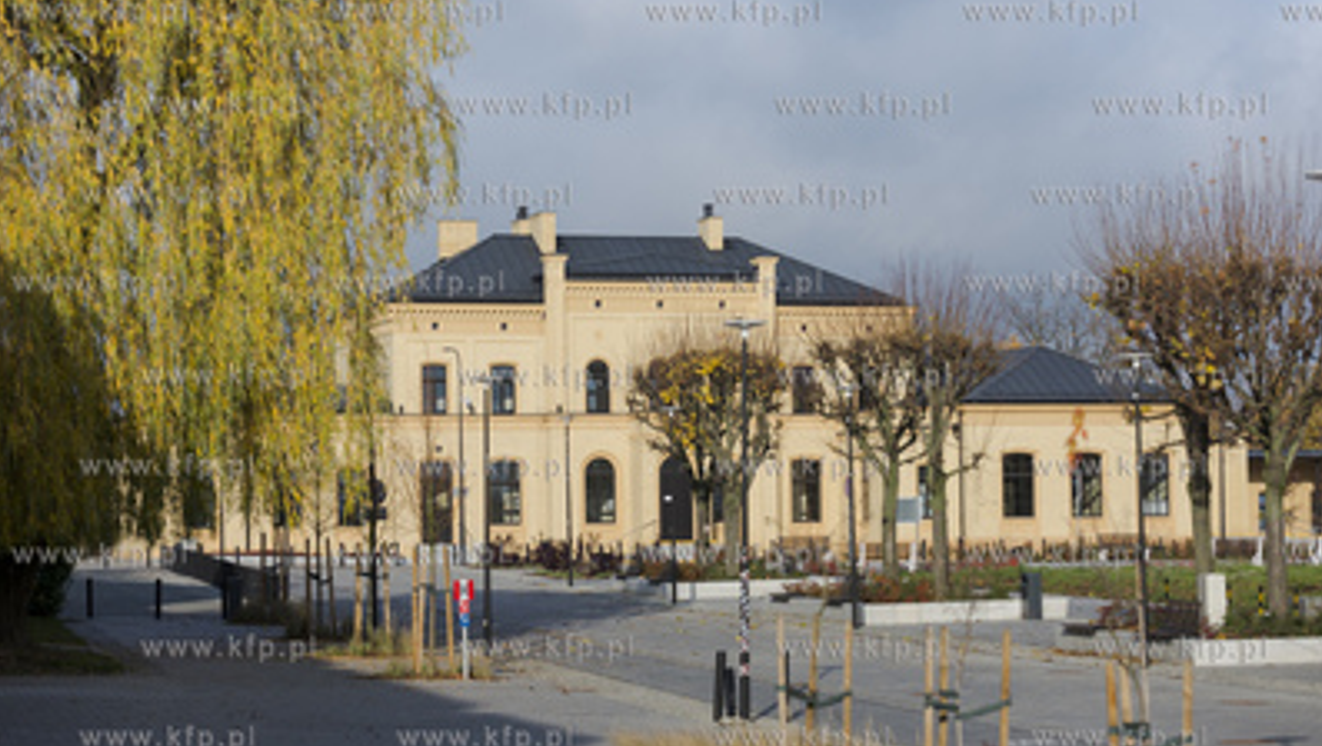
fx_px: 4069
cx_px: 663
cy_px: 421
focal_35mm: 116
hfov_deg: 18.5
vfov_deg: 10.5
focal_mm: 110
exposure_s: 1/4000
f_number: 4.5
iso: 400
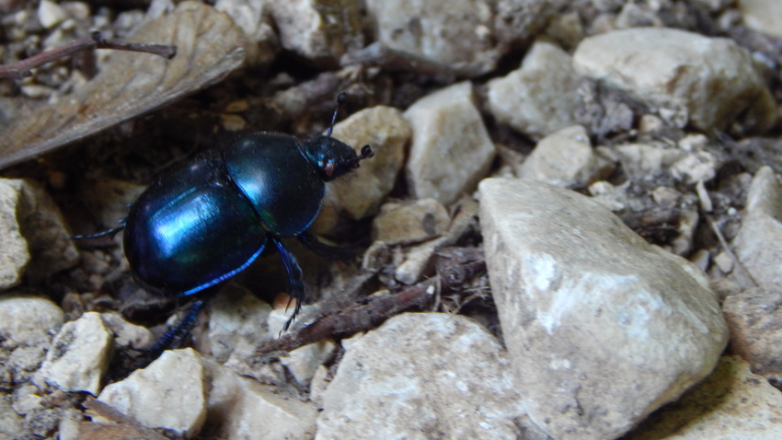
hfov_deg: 12.3
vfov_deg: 6.9
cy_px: 207
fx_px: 3628
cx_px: 391
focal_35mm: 175
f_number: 5.1
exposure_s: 1/60
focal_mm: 28.7
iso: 400
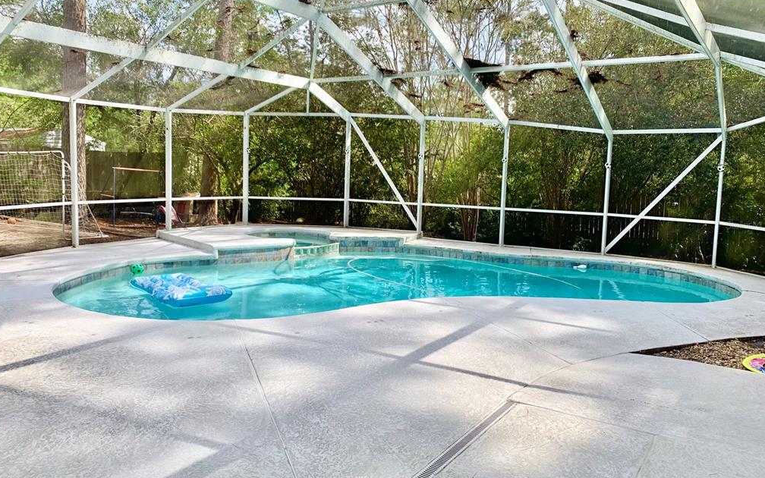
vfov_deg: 44.5
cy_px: 225
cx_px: 383
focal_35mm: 28
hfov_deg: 66.5
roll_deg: -2.4
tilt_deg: -6.0
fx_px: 584
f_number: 1.8
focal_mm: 4.25
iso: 25
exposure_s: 1/981
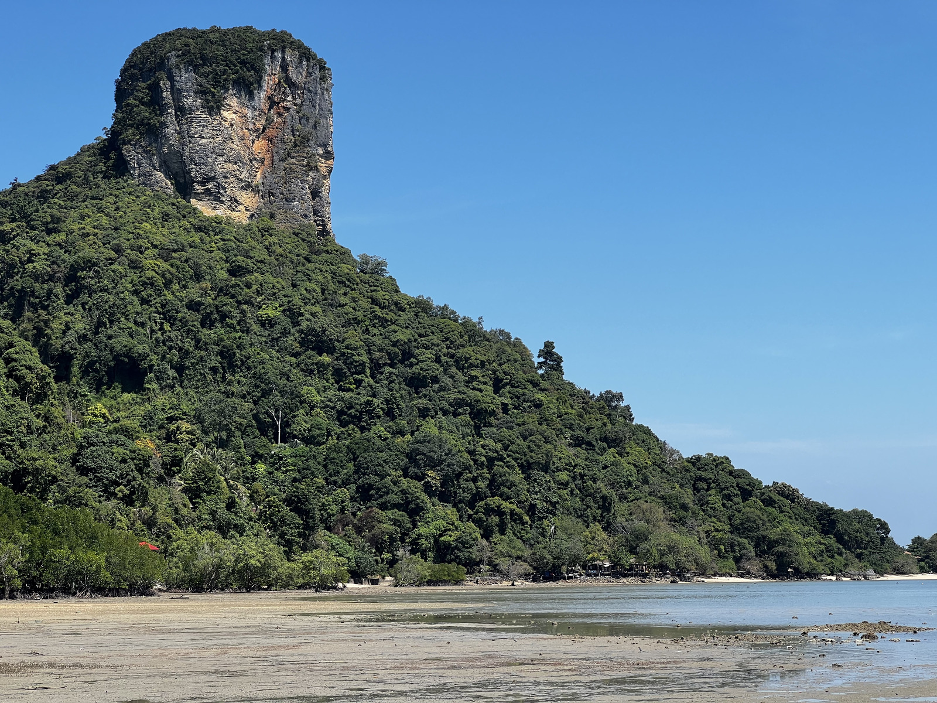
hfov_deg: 25.3
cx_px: 468
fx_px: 2084
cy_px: 352
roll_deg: +0.8
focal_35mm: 77
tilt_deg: +6.5
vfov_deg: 19.1
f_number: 2.8
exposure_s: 1/681
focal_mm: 9
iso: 32
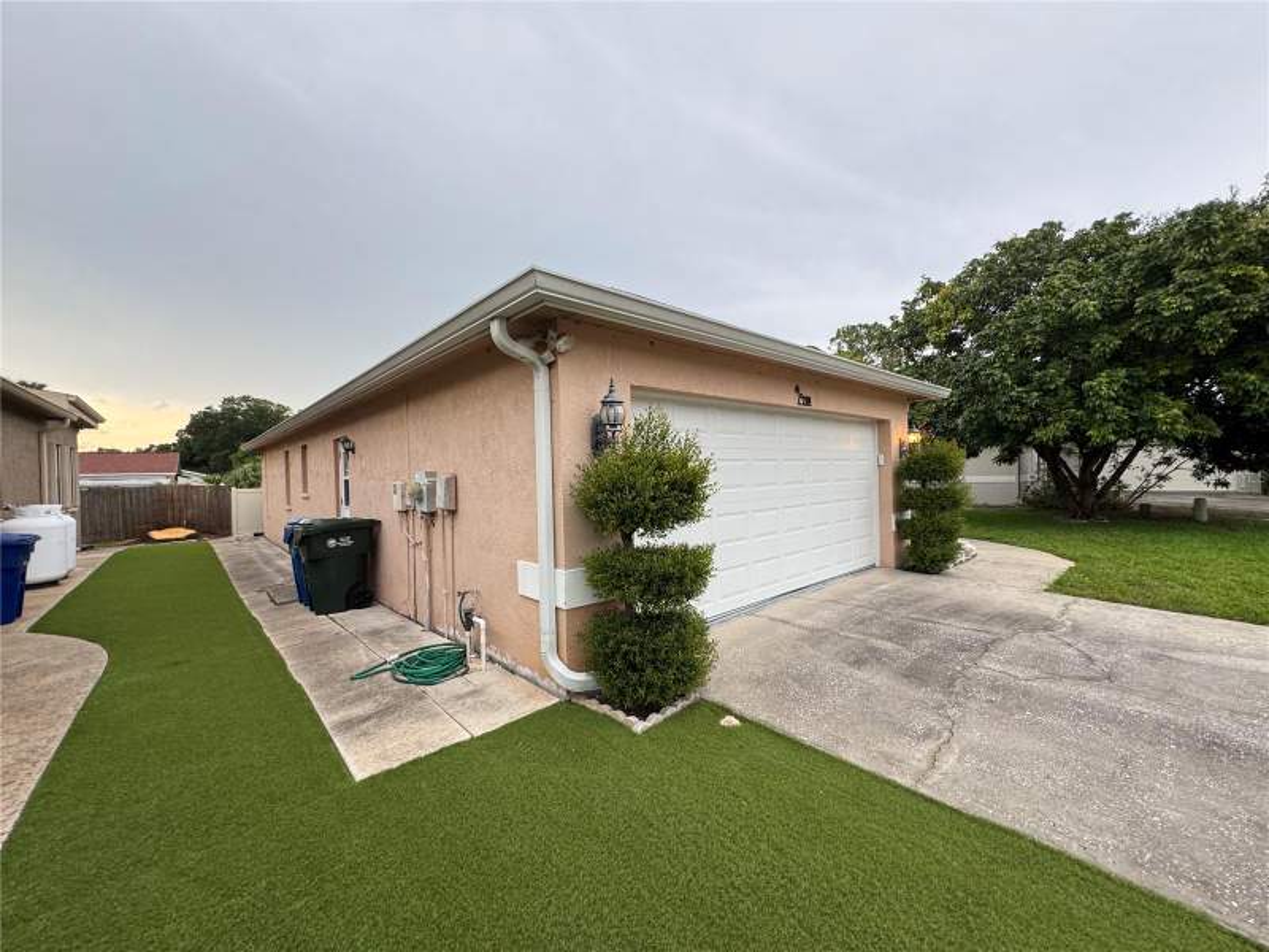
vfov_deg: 85.7
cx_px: 634
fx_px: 513
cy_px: 476
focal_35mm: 14
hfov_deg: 102.1
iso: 50
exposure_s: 1/99
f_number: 2.2
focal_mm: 2.22
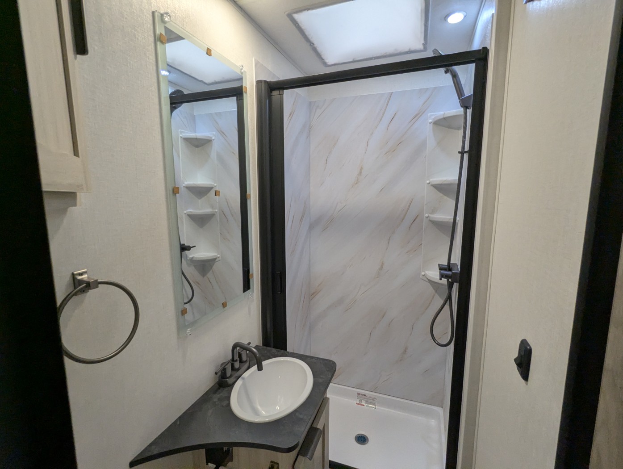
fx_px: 288
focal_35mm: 16
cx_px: 312
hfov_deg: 94.4
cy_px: 234
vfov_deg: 78.2
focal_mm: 2.35
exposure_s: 1/100
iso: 251
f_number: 2.2
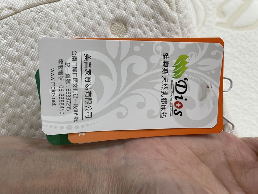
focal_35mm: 26
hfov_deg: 67.3
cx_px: 129
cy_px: 97
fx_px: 194
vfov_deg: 53.1
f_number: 1.6
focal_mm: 4.2
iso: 80
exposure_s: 1/60
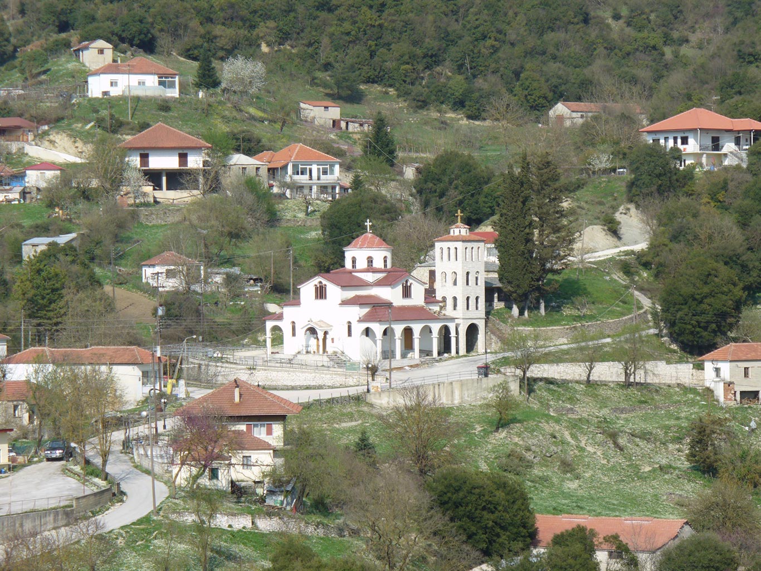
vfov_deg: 8.9
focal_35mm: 167
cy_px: 286
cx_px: 380
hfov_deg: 11.8
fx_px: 3672
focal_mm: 27.6
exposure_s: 1/640
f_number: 4.1
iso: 80
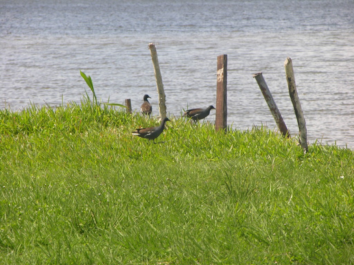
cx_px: 177
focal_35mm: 280
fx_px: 2863
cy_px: 132
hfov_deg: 7.1
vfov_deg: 5.3
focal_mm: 71.2
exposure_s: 1/195
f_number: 5.3
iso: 50
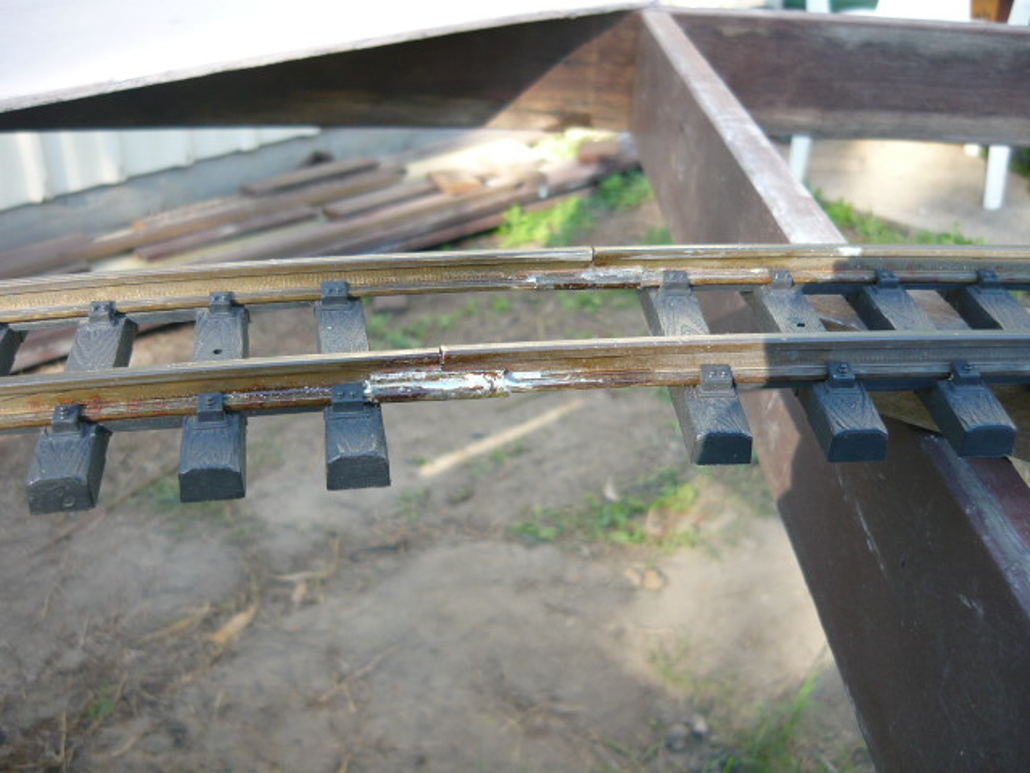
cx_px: 515
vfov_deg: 42.9
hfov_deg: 55.4
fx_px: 982
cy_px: 386
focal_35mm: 33
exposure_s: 1/100
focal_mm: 5.5
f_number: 2.8
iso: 100
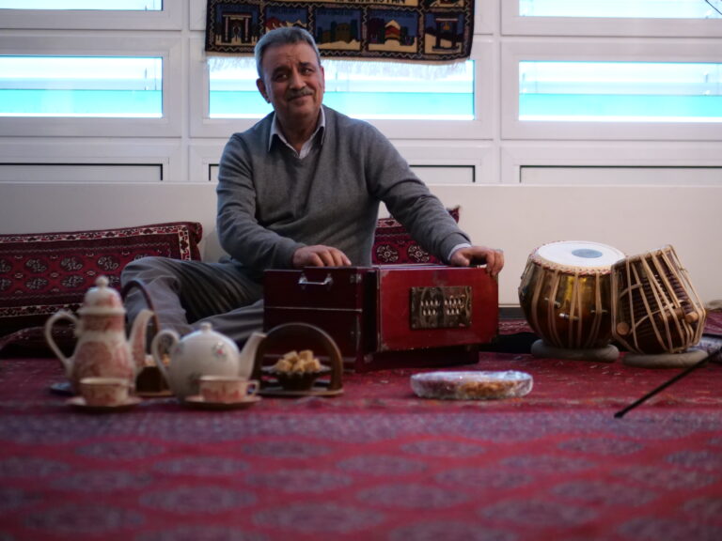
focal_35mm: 86
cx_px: 361
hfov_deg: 22.8
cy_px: 270
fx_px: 1794
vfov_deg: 17.2
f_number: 1.7
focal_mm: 43
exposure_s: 1/100
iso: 2500
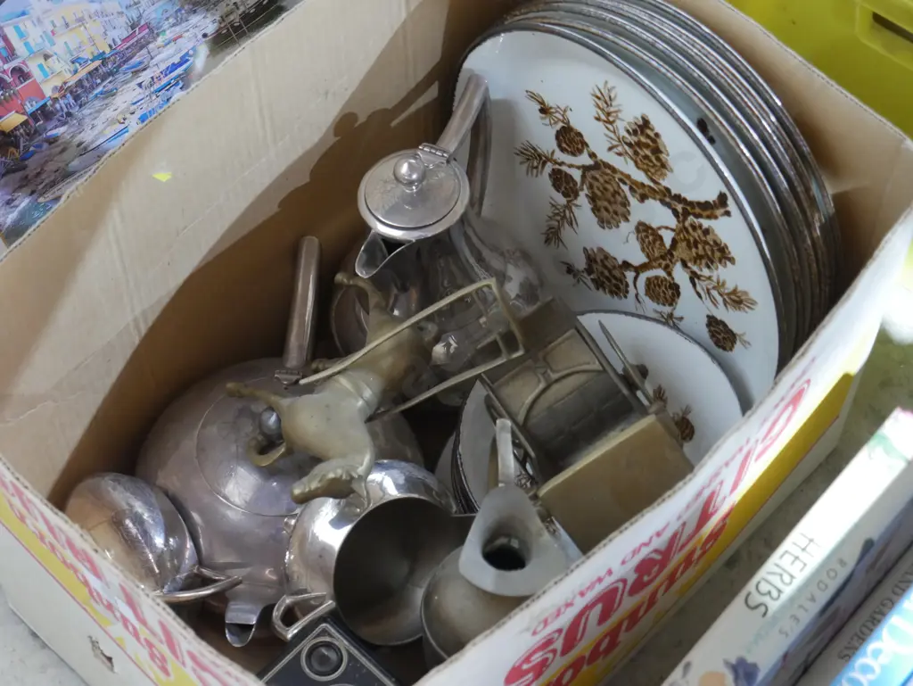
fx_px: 1794
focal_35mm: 68
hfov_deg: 28.5
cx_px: 456
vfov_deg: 21.6
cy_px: 343
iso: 3200
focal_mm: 34
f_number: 5.4
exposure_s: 1/10
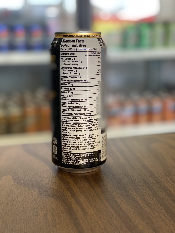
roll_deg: +0.0
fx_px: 351
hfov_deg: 28.0
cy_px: 116
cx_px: 88
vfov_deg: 36.8
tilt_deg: -12.3
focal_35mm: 52
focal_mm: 6
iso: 125
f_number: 2
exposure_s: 1/40
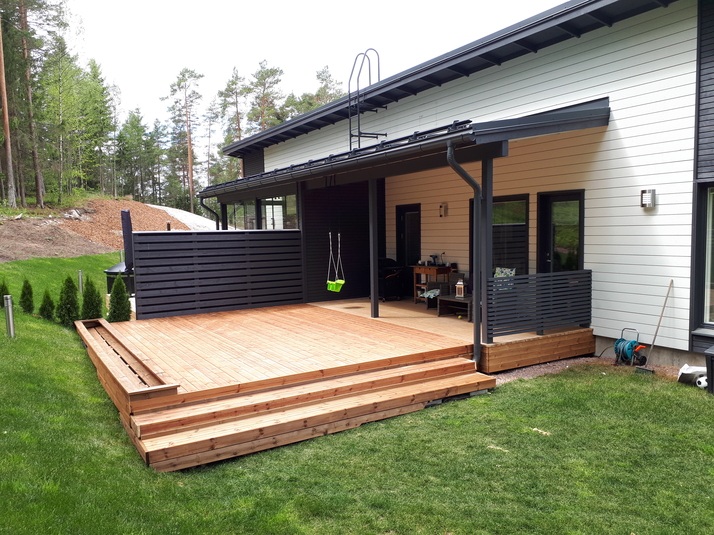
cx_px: 357
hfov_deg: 65.3
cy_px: 268
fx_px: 557
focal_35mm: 27
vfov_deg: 51.4
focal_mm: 3.6
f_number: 1.9
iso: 40
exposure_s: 1/262
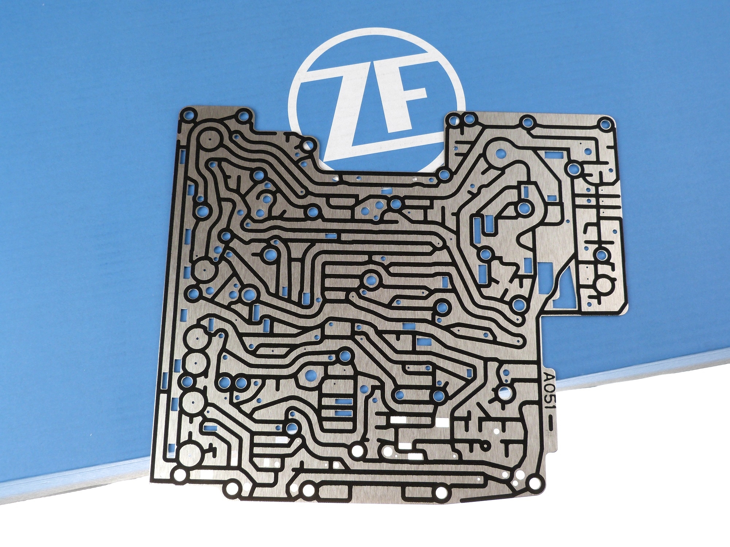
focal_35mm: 33
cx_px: 365
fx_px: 696
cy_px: 274
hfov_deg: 55.4
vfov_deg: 42.9
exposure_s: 1/60
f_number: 3
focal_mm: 5.9
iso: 100
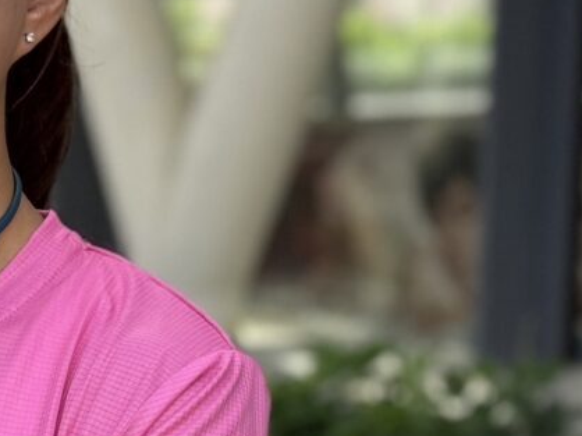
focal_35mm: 147
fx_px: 2470
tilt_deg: -9.2
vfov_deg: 10.0
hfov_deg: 12.9
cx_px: -206
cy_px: 433
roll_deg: +0.1
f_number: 1.78
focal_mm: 6.76
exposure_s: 1/2000
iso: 100
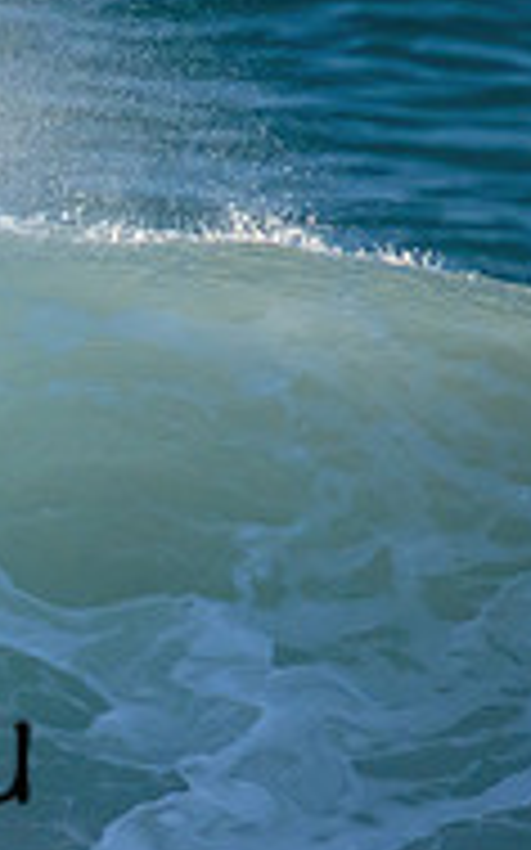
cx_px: -474
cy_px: 696
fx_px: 67685
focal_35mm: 2921
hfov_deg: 0.4
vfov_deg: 0.7
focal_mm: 800
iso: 1250
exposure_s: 1/1600
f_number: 11
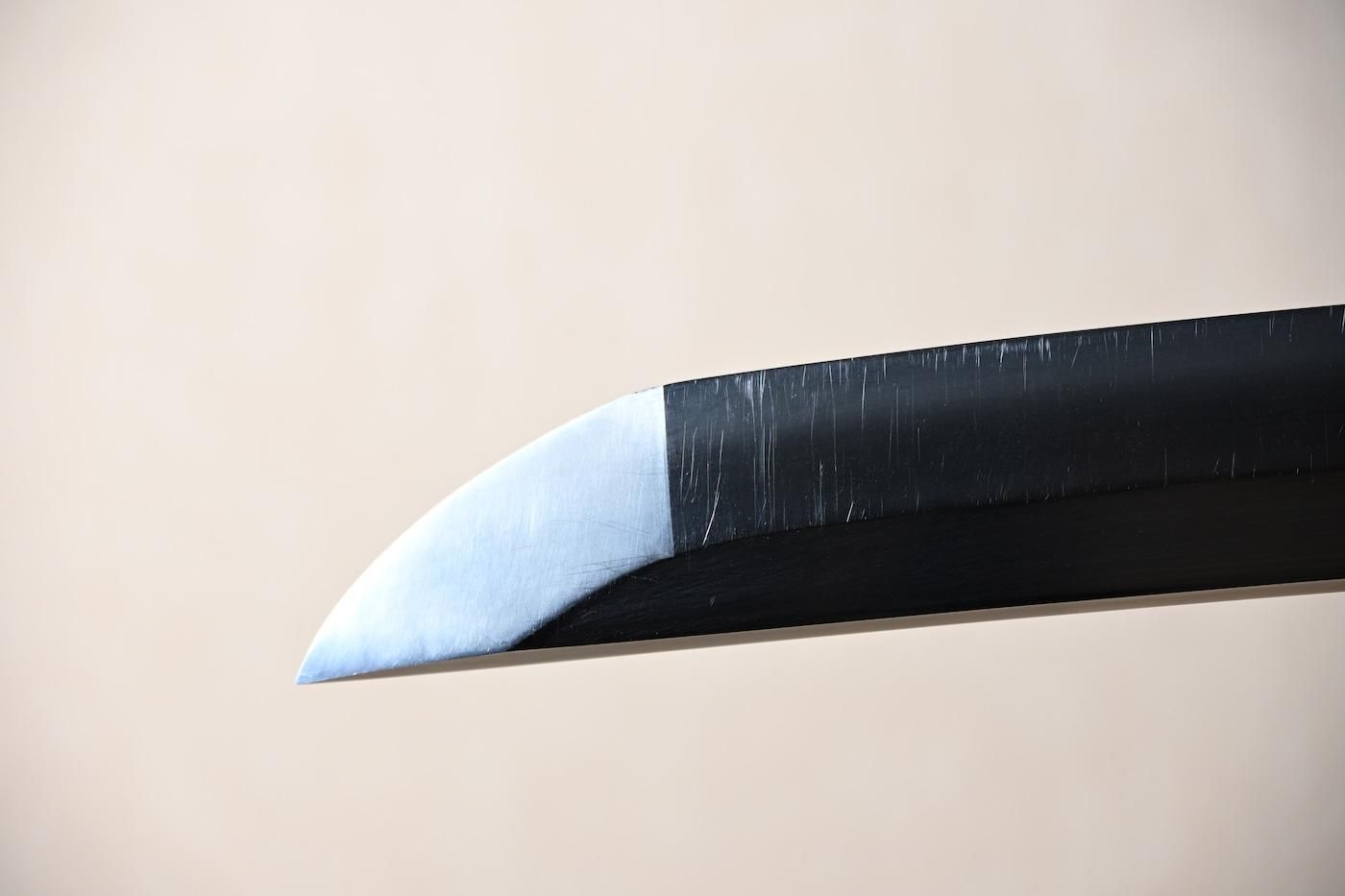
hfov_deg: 15.0
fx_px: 5099
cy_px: 448
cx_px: 672
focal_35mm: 136
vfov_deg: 10.0
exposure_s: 1/2
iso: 100
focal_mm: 91
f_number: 5.6
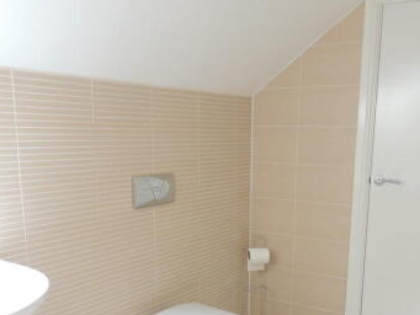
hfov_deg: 45.7
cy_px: 264
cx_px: 233
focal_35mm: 41
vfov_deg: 33.8
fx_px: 498
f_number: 3
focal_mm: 4.3
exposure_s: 1/25
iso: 400
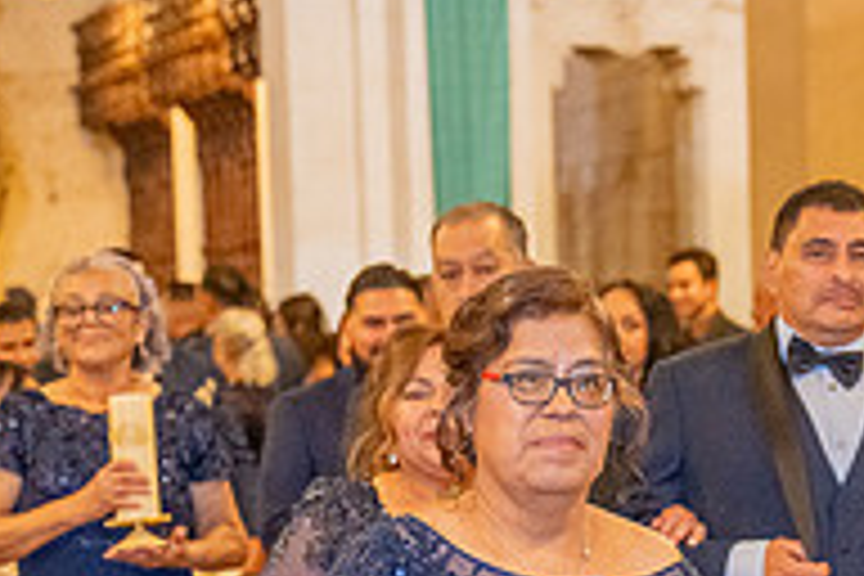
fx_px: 3912
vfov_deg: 8.3
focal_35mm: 163
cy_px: 776
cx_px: 774
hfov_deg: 12.5
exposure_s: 1/200
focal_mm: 54
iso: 2000
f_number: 3.5
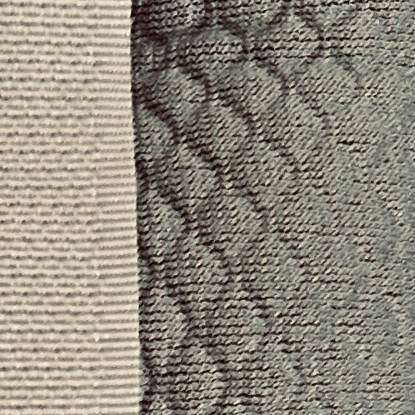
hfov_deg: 9.1
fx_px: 2523
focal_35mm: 186
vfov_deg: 8.9
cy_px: 795
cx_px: -291
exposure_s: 1/50
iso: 100
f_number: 1.5
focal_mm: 5.7
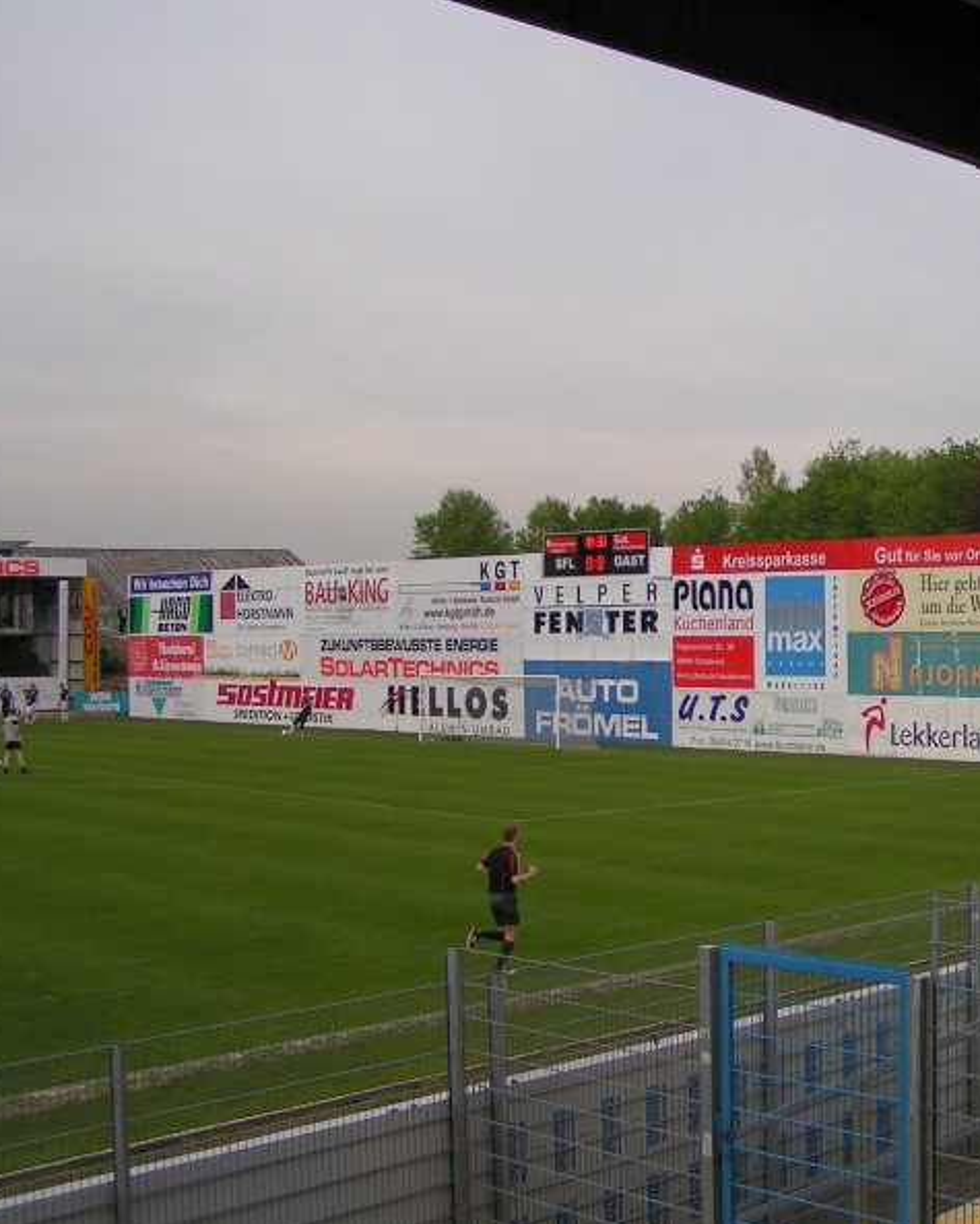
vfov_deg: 37.3
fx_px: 1811
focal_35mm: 50
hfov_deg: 29.6
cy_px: 617
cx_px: 778
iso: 50
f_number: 2.8
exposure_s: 1/500
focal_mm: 5.8
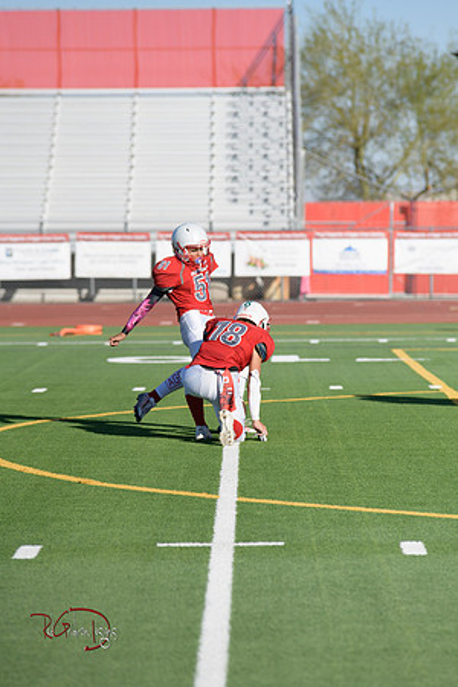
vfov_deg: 10.3
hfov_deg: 6.9
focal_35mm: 200
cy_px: 344
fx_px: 3816
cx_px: 229
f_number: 5
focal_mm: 200
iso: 500
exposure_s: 1/5000
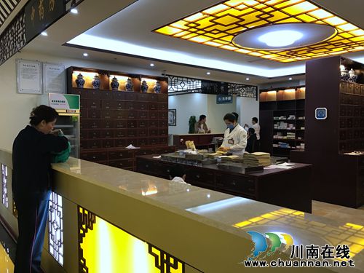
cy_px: 136
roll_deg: +0.4
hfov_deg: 63.4
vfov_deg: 49.7
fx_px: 294
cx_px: 182
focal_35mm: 28
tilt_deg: +0.8
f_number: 1.8
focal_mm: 3.99
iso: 40
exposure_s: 1/17
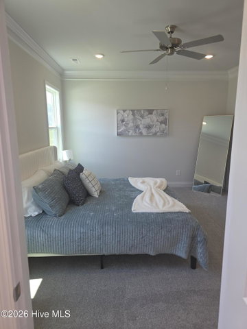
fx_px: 219
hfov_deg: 58.9
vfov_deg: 73.9
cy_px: 164
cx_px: 124
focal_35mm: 23
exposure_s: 1/60
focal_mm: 6.3
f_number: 1.7
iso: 20
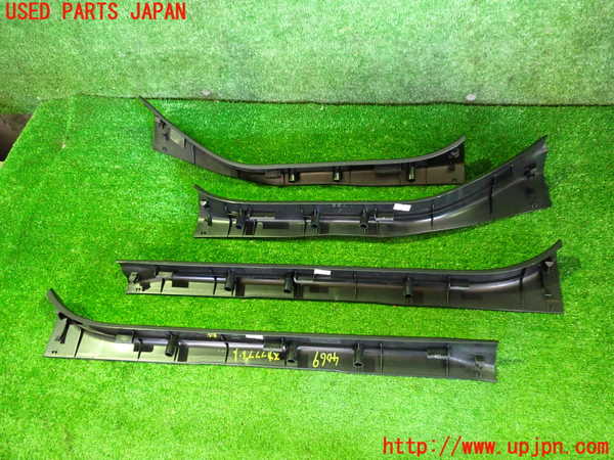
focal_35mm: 30
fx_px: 532
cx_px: 307
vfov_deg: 46.8
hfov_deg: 60.0
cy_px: 230
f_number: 2.3
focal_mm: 5.4
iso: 800
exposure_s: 1/25
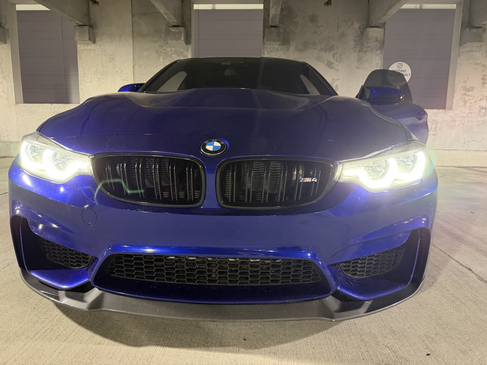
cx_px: 244
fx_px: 338
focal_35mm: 24
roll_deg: -0.9
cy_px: 182
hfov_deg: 71.6
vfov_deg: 56.8
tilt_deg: -9.4
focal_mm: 6.76
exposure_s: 1/30
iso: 800
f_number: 1.78
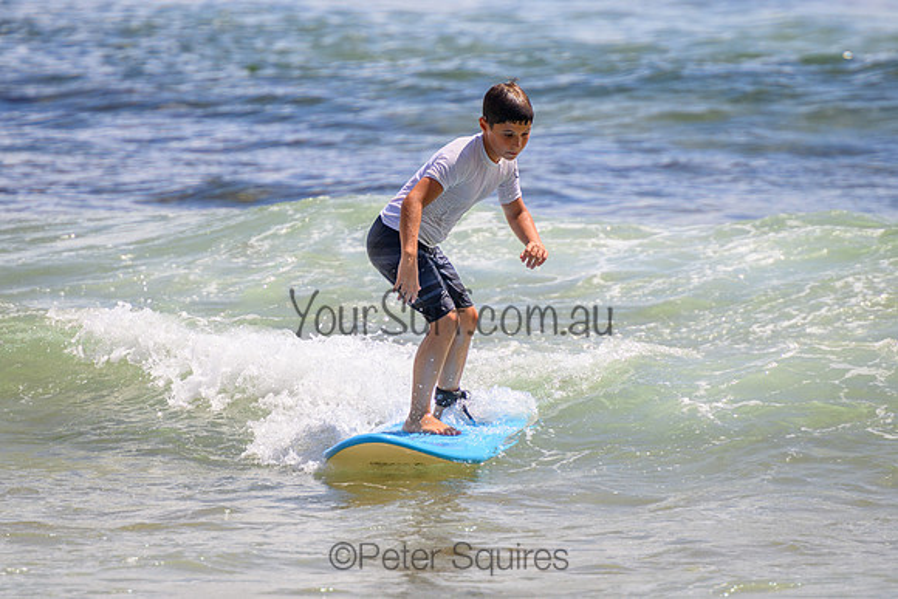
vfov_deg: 2.5
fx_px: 13719
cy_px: 258
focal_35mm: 550
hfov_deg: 3.7
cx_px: 412
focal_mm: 400
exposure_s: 1/2000
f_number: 5.6
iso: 220
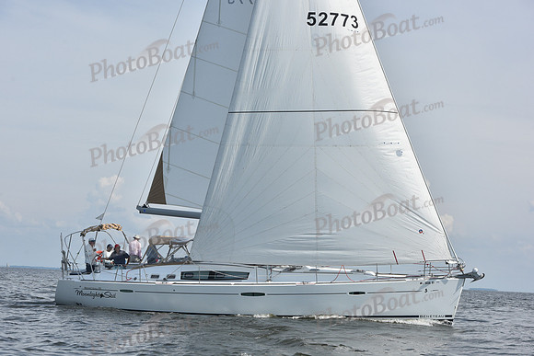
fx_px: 1113
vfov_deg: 18.2
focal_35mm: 75
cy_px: 178
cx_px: 267
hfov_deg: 27.0
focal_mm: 75
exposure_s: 1/1250
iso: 320
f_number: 10
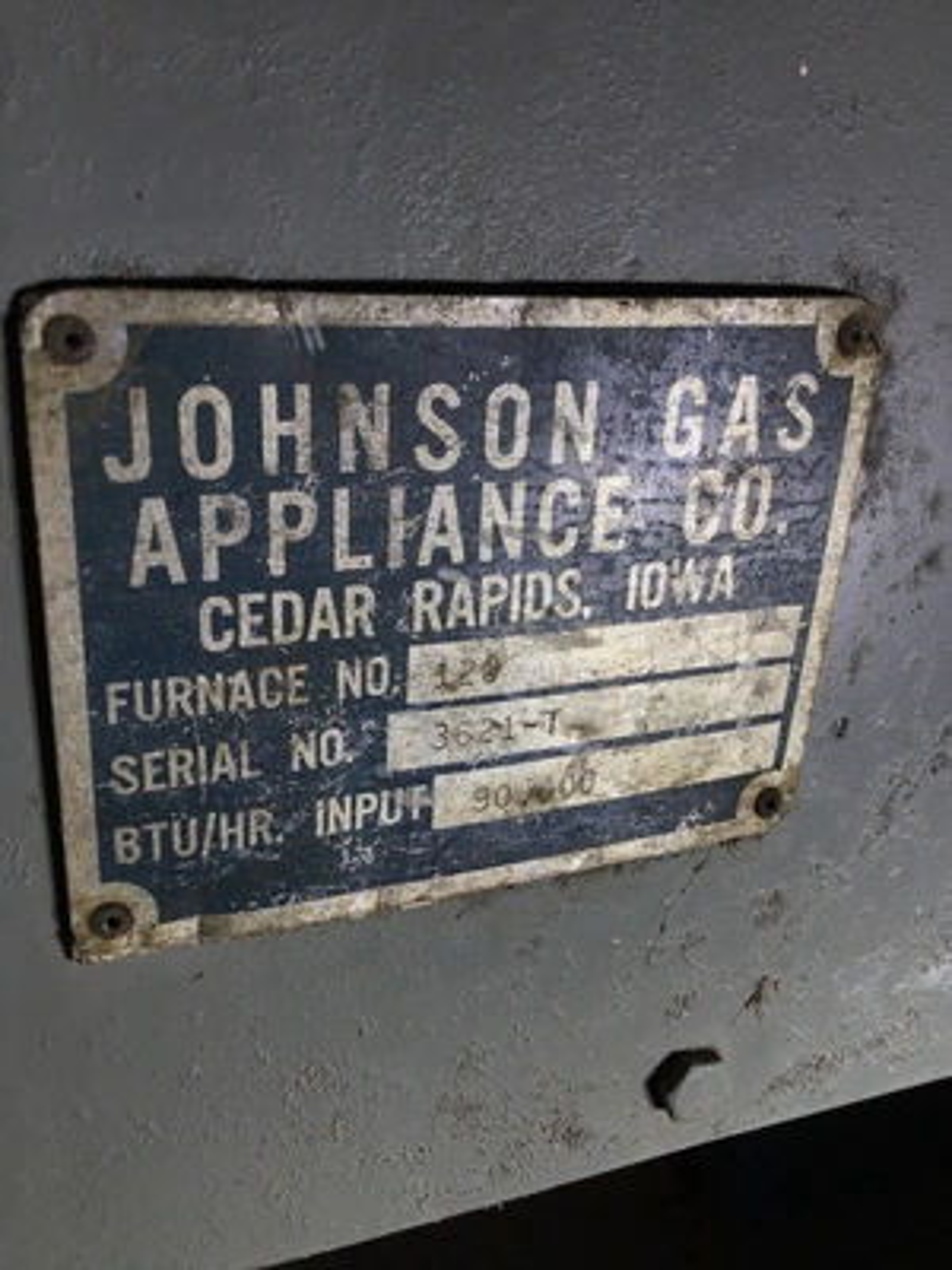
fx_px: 1137
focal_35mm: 31
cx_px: 476
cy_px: 635
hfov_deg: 45.4
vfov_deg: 58.4
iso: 25
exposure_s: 1/171
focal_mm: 3.3
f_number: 2.4
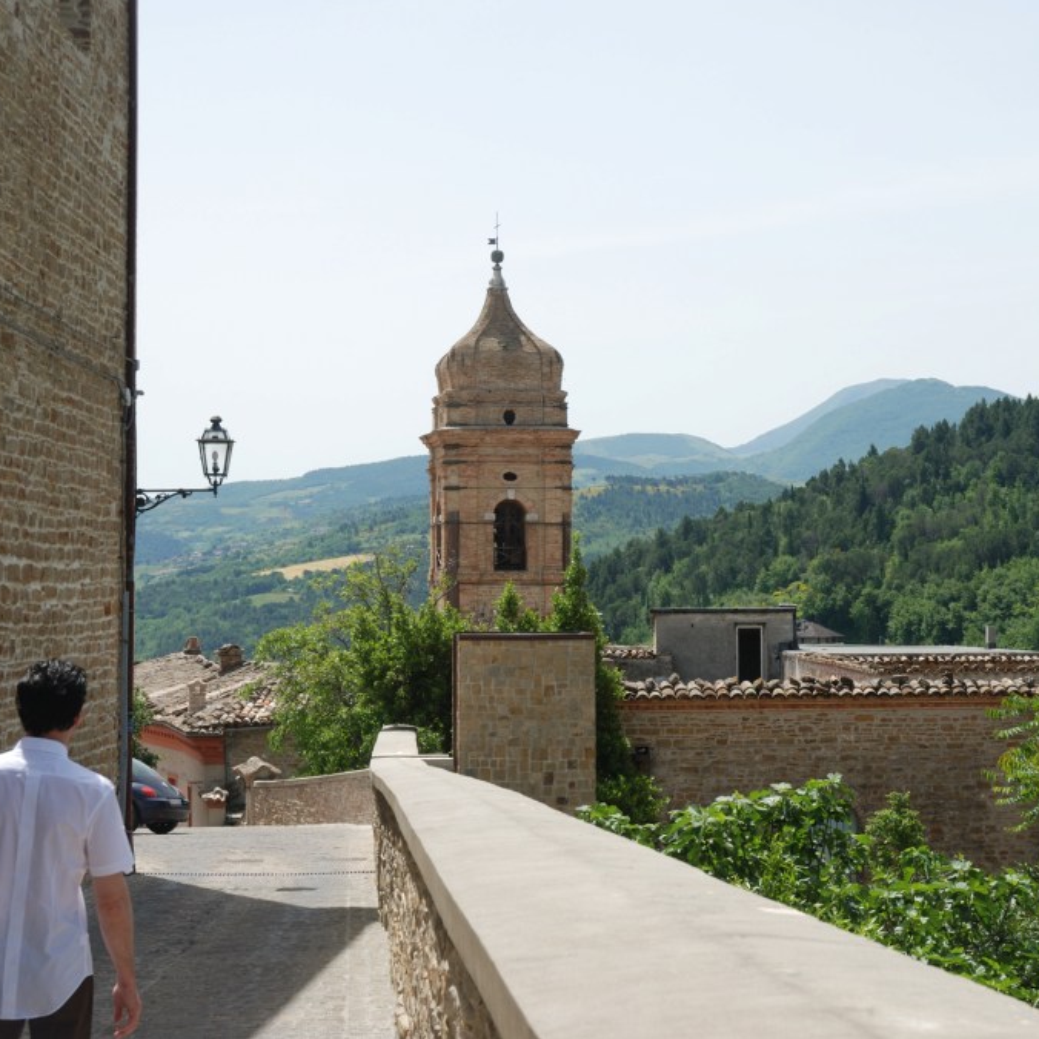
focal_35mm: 68
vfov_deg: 25.5
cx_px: 566
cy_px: 514
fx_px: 2297
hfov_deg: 25.5
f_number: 7.1
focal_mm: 35
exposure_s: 1/200
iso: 100
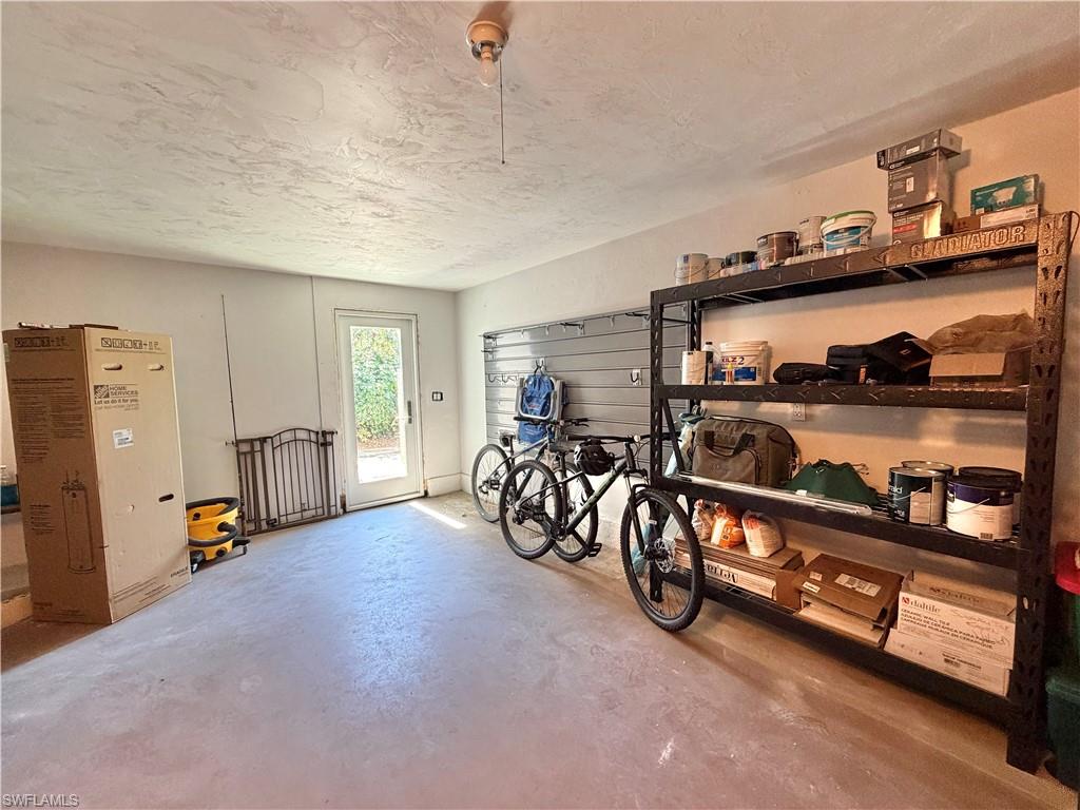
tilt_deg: -4.1
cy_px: 405
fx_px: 437
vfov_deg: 85.7
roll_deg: +2.0
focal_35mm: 14
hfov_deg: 102.1
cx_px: 540
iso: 320
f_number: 2.2
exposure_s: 1/60
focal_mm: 2.22
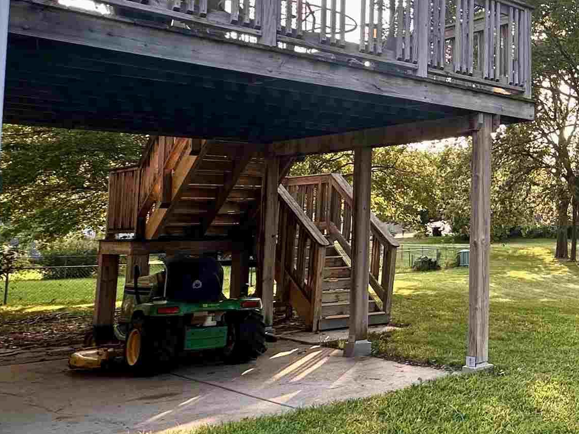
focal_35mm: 38
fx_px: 636
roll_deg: +1.1
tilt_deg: +4.8
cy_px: 176
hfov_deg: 34.0
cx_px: 764
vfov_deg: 37.6
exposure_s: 1/107
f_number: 2.2
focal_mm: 2.22
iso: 40
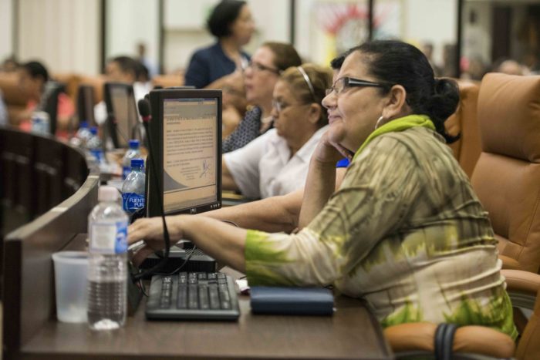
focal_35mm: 92
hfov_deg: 22.1
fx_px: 1380
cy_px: 180
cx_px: 270
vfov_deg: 14.9
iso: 4000
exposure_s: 1/320
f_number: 2.8
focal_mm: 92
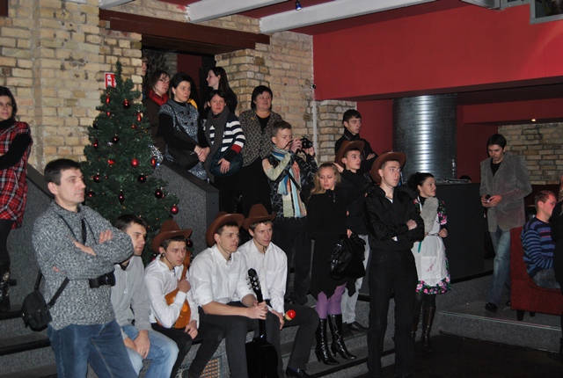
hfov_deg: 43.5
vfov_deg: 30.0
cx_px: 282
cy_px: 189
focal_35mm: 45
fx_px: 705
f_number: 4.2
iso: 200
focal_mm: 30
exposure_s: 1/60
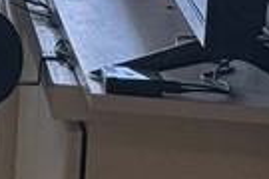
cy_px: -153
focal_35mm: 378
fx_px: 2824
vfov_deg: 3.6
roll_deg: -2.7
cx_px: -584
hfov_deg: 5.1
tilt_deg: -6.4
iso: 50
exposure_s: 1/223
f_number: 1.78
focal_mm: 6.76
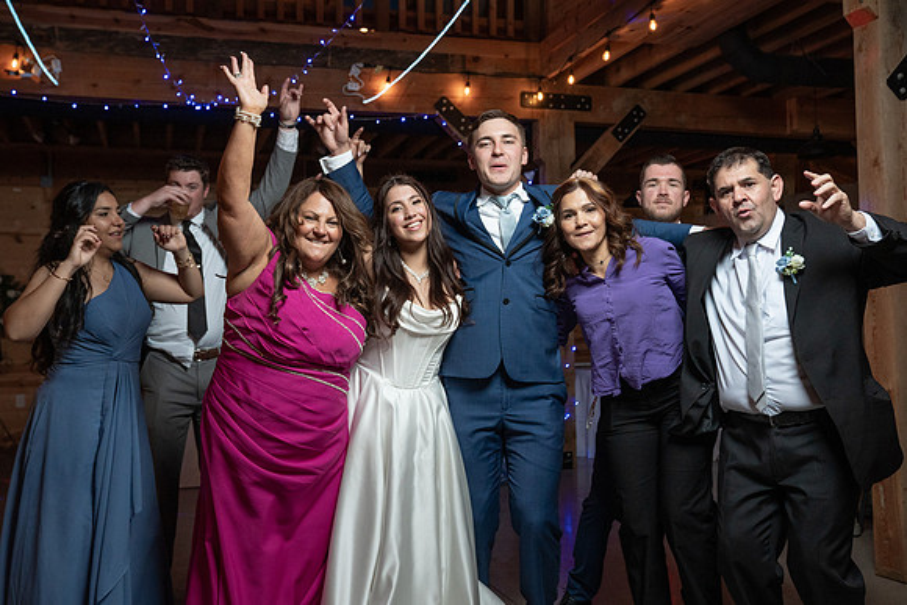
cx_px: 448
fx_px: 970
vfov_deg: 34.6
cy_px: 277
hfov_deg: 50.1
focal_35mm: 38
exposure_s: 1/200
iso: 2000
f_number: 4
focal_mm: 34
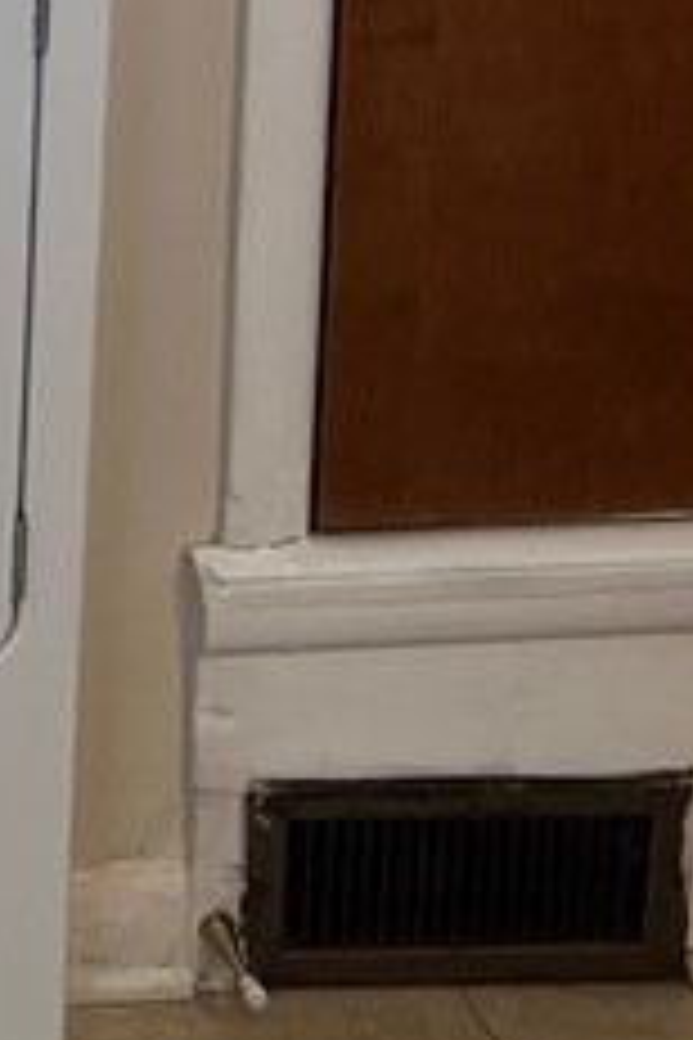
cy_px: -621
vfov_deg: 15.4
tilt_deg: -10.5
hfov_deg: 10.0
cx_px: -990
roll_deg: +1.3
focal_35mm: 120
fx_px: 3465
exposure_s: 1/120
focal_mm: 5.7
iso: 64
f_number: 1.5
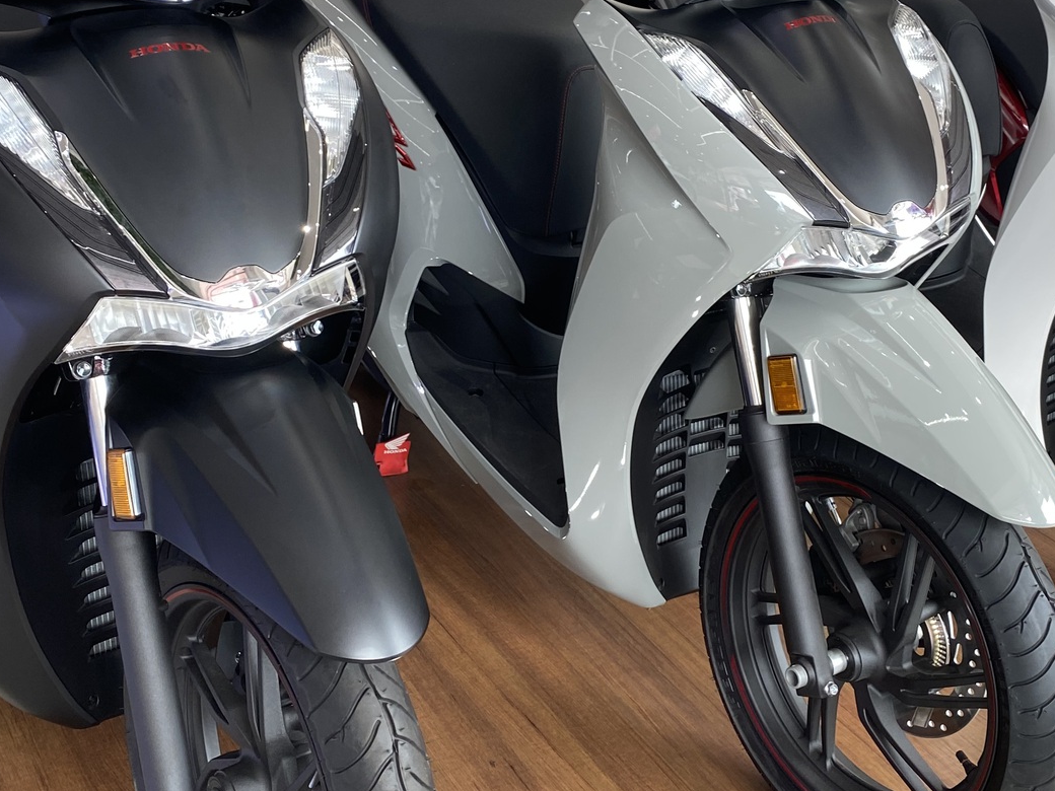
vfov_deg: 28.9
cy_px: 267
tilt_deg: -20.6
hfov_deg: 38.2
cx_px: 549
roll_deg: -3.8
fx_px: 1524
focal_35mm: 50
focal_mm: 4.25
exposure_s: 1/100
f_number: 1.8
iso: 50
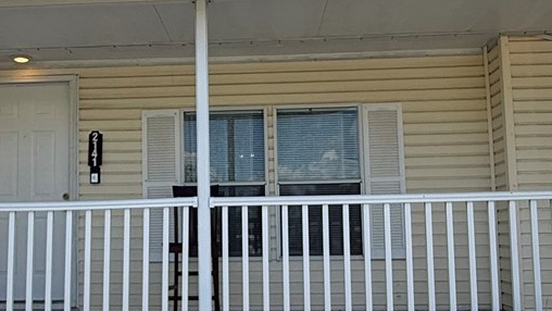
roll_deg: +0.8
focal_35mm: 48
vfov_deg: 24.9
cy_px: 172
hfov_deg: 42.6
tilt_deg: +4.4
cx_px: 215
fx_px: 703
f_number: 2.2
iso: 64
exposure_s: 1/1339
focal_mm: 2.22
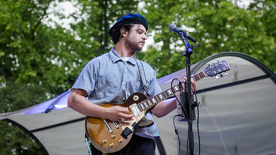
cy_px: 57
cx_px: 157
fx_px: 761
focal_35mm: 104
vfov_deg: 11.6
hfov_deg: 20.5
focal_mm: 80
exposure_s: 1/640
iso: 3200
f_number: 4.5
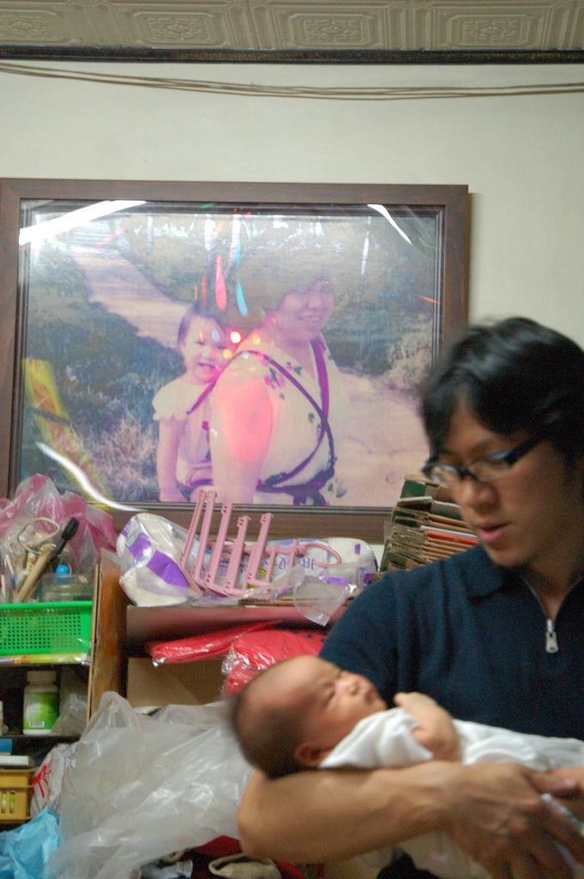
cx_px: 292
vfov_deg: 26.0
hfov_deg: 17.5
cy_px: 440
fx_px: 1901
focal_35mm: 78
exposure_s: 1/30
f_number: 4.5
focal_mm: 52
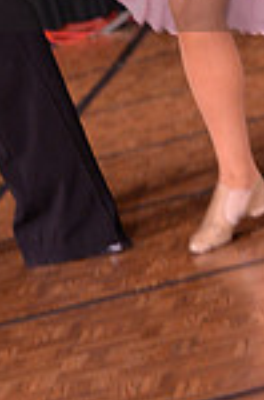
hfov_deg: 4.3
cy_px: -56
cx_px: 39
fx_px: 3522
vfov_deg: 6.5
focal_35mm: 318
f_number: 5
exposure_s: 1/250
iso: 2000
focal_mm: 82
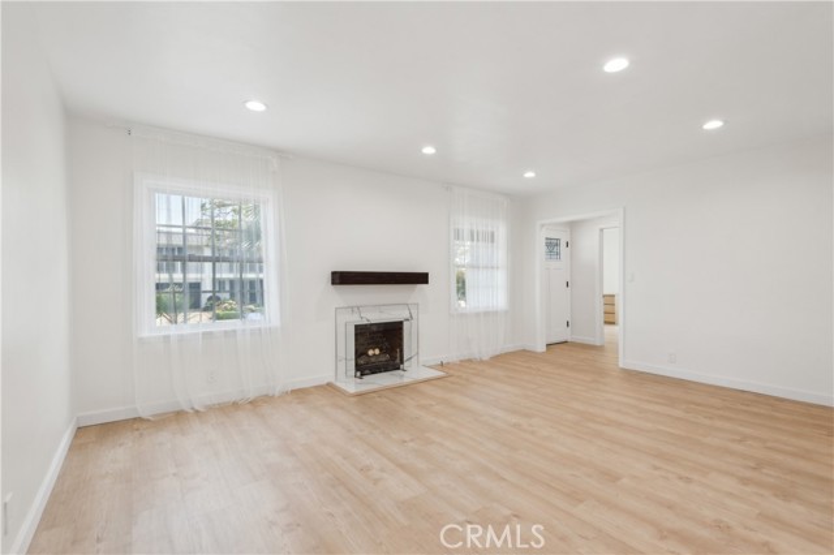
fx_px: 370
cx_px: 417
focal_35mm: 16
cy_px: 278
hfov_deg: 96.8
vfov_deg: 73.7
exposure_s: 1/13
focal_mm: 16
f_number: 11
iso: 125
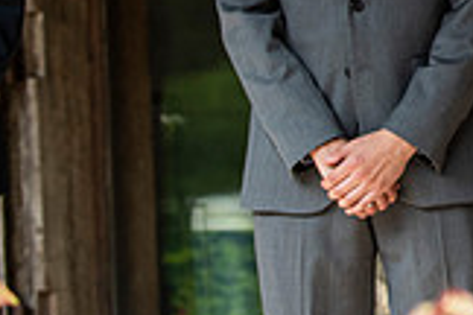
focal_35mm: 280
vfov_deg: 4.9
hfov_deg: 7.2
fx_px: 3679
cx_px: 750
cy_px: -106
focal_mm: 78
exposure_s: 1/1000
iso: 400
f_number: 3.5
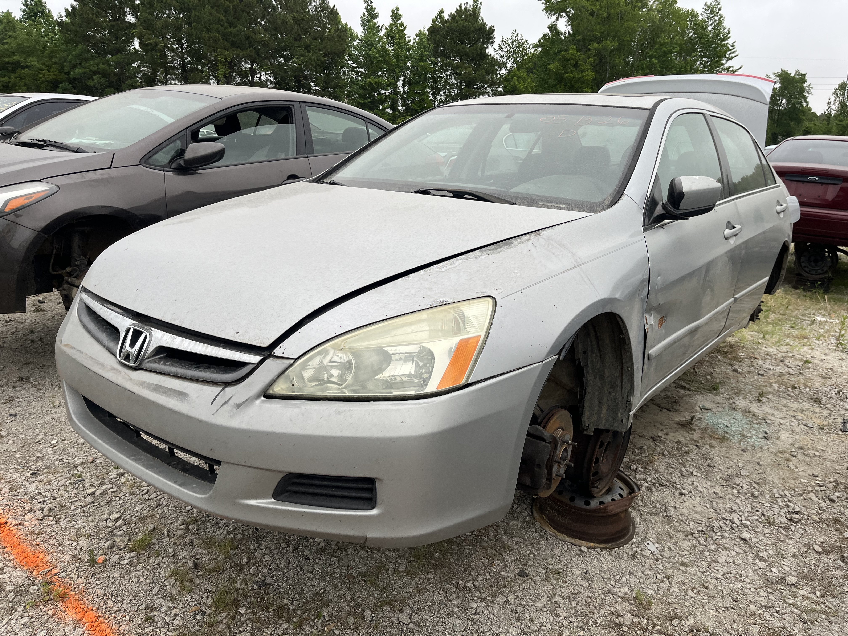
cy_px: 318
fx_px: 637
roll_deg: +1.0
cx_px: 424
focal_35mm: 26
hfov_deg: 67.3
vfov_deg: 53.1
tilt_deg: -4.7
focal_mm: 5.1
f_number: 1.6
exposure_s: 1/732
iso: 50
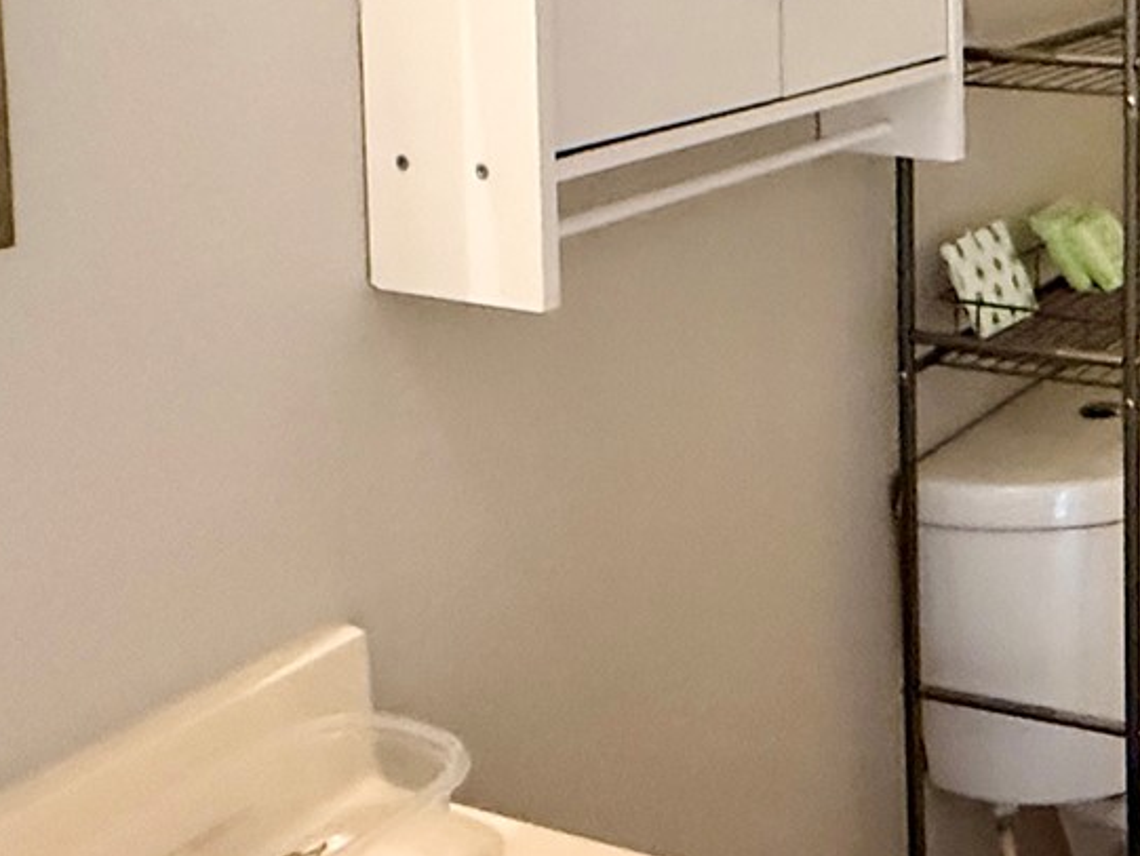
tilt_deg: -4.0
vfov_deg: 25.8
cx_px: 1325
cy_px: -48
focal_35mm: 53
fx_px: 1746
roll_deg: -0.4
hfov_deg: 31.1
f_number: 2.2
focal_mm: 2.22
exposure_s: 1/60
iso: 800
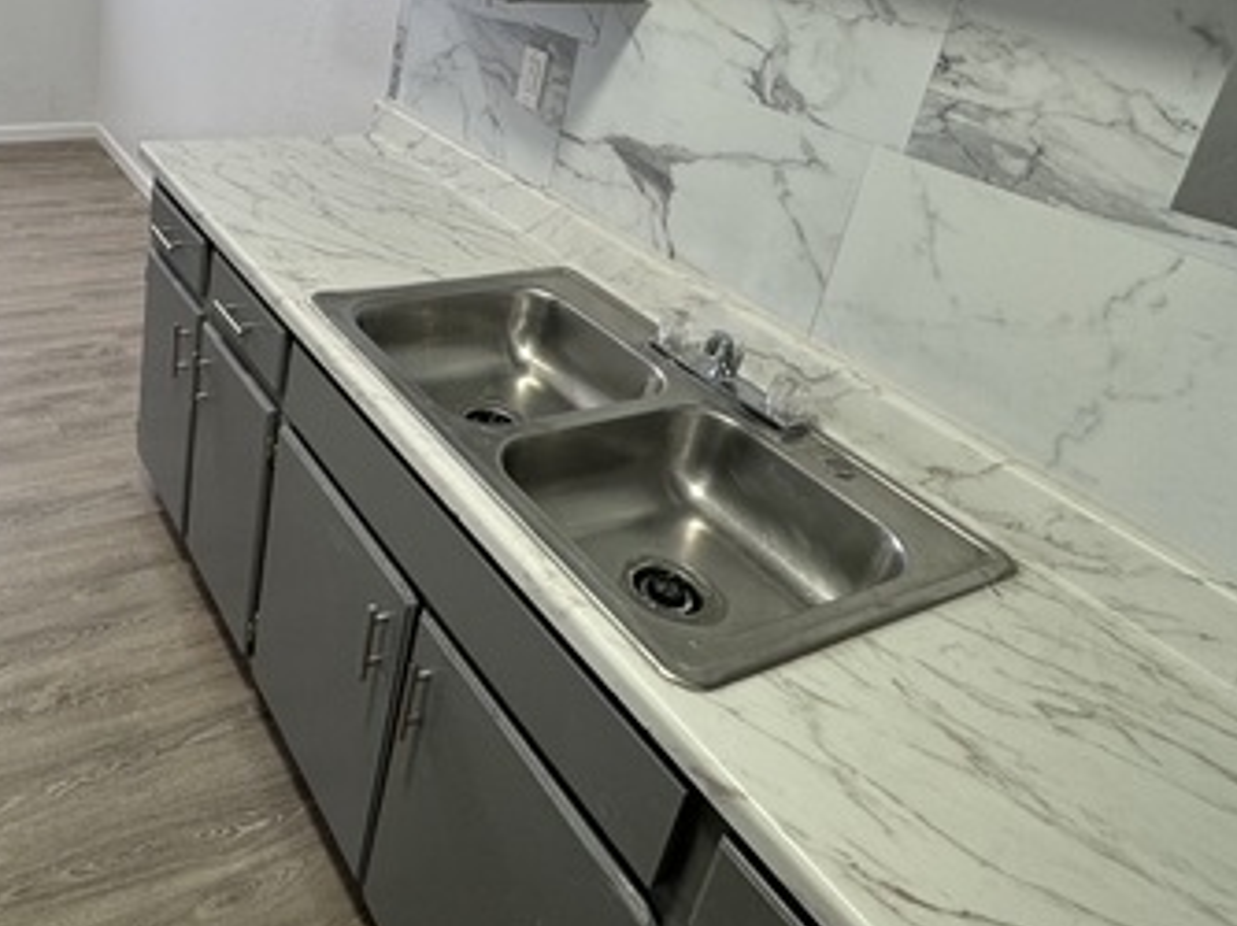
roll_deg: -5.7
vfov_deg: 47.5
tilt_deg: -21.5
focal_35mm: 28
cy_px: 211
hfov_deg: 59.7
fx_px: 1000
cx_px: 294
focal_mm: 2.22
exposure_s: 1/60
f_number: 2.2
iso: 80
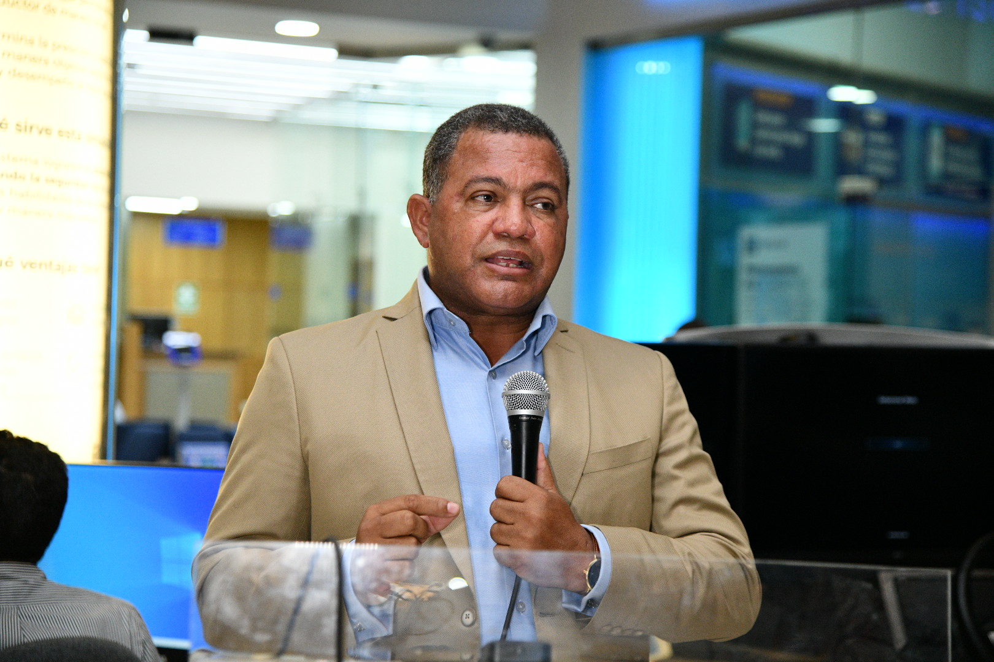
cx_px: 497
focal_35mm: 85
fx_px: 2347
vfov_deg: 16.1
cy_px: 331
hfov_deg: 23.9
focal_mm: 85
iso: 3200
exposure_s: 1/200
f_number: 4
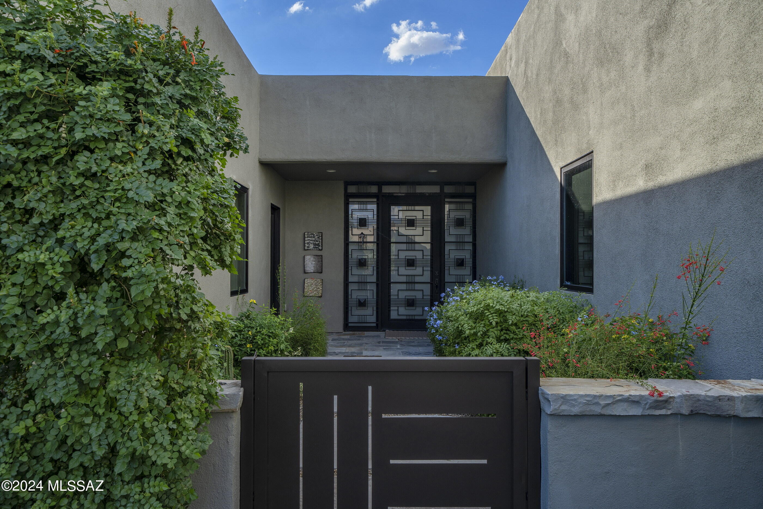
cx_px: 382
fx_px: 509
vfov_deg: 53.1
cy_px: 254
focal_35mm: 24
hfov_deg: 73.8
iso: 100
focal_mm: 24
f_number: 13
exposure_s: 1/40
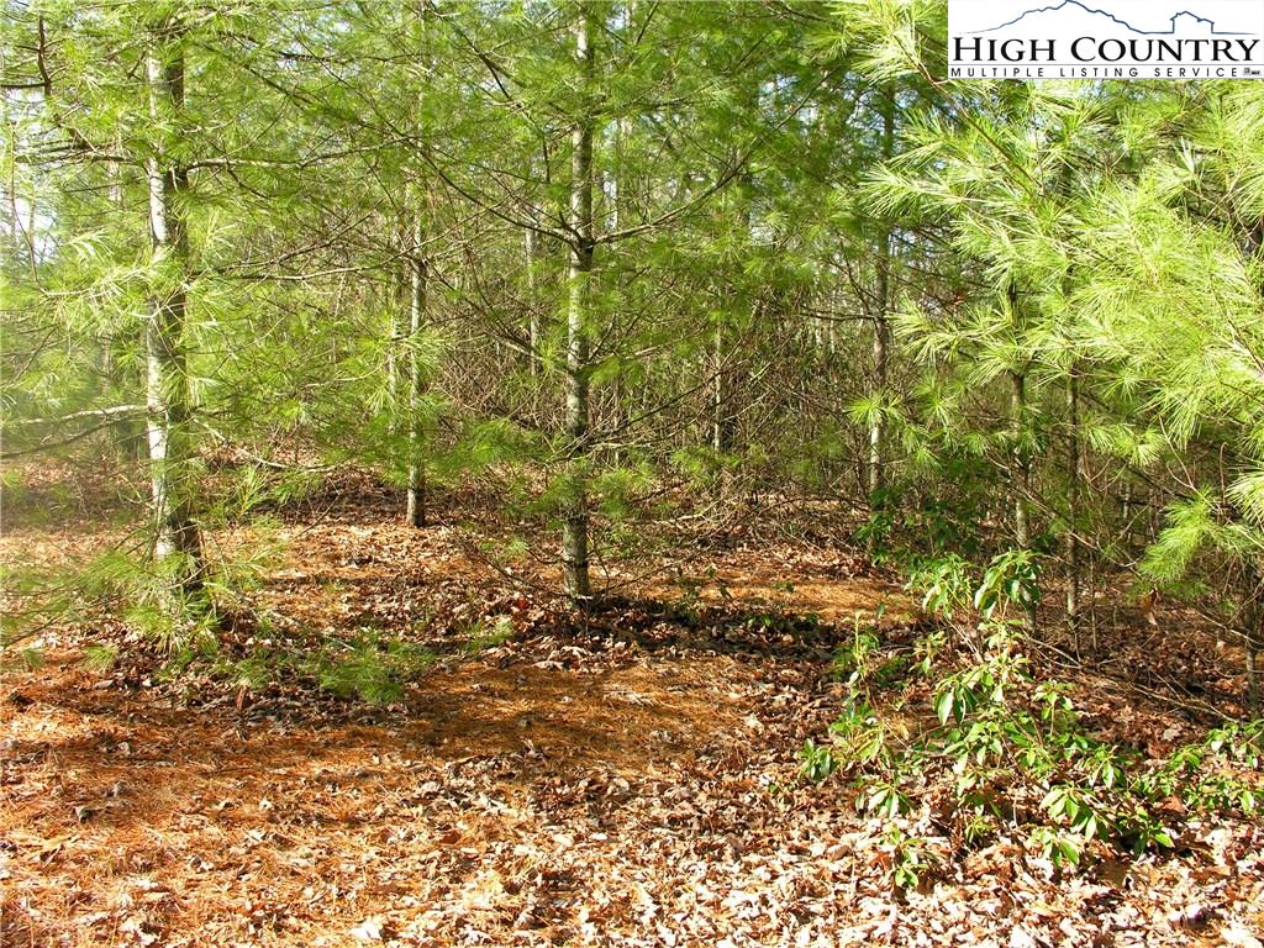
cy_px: 474
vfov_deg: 40.7
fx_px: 1278
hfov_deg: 52.6
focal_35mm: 35
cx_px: 632
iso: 50
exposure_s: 1/49.7
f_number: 3.6
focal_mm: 8.9
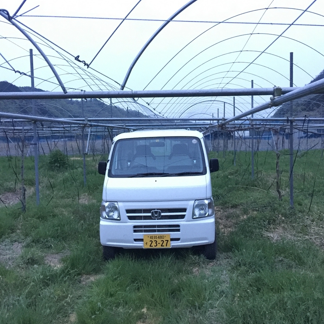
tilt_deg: +0.3
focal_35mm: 35
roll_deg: +1.6
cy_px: 143
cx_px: 163
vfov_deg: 47.1
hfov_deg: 47.2
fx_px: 371
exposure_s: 1/4
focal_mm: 4.15
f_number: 2.2
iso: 250
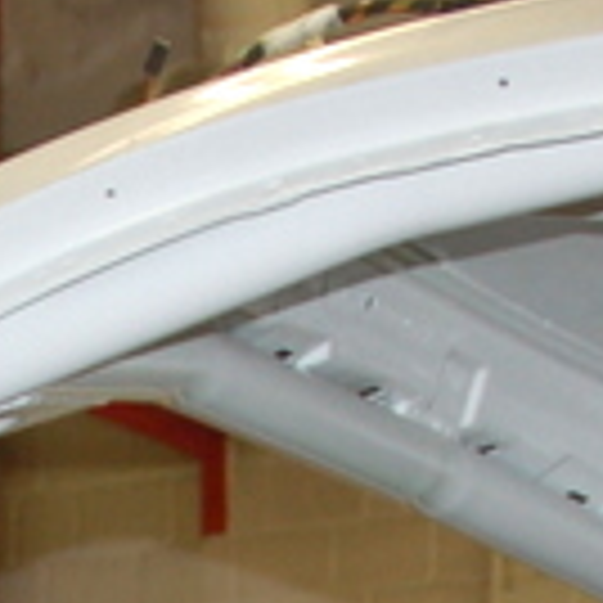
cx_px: -536
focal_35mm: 263
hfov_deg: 6.5
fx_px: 5188
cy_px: 1163
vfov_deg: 6.5
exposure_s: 1/60
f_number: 4
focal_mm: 27
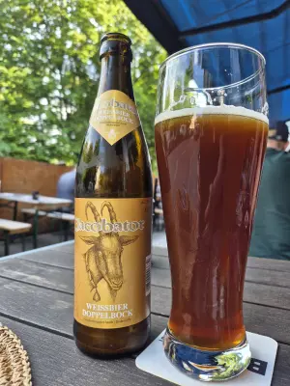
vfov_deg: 73.9
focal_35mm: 23
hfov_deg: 58.9
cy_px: 193
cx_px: 145
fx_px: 257
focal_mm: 5.4
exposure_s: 1/180
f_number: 1.8
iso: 64
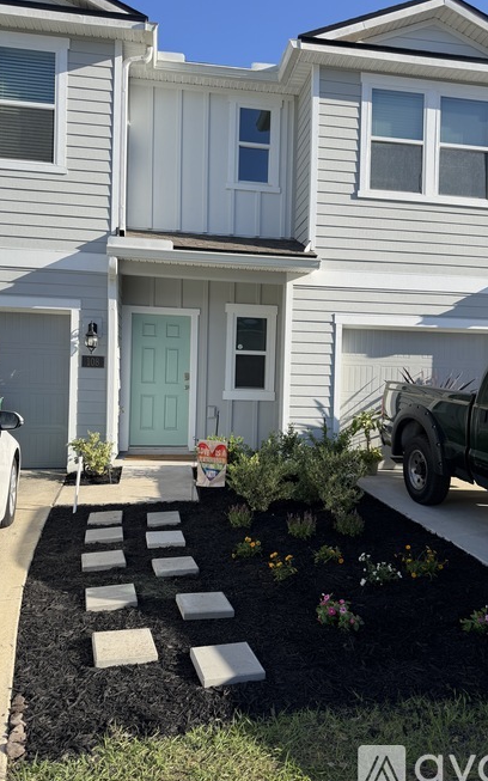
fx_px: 553
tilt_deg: -0.4
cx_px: 252
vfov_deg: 70.4
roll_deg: -1.4
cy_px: 394
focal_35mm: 26
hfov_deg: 47.6
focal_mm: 6.76
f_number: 1.78
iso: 80
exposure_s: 1/2801
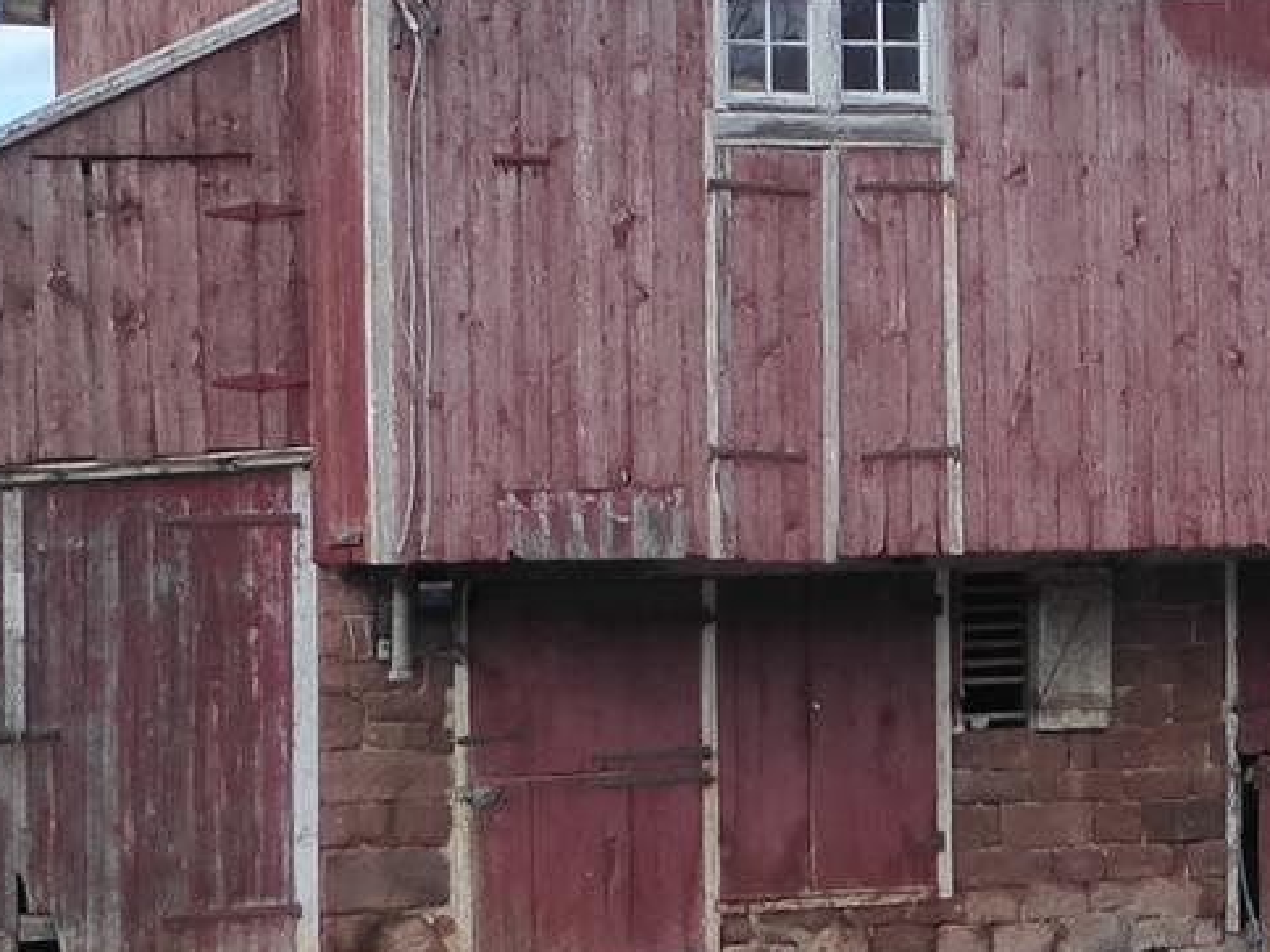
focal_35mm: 123
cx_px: 1520
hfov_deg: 15.4
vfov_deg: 12.0
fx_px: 4512
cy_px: 431
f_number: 3.5
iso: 160
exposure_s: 1/400
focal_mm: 5
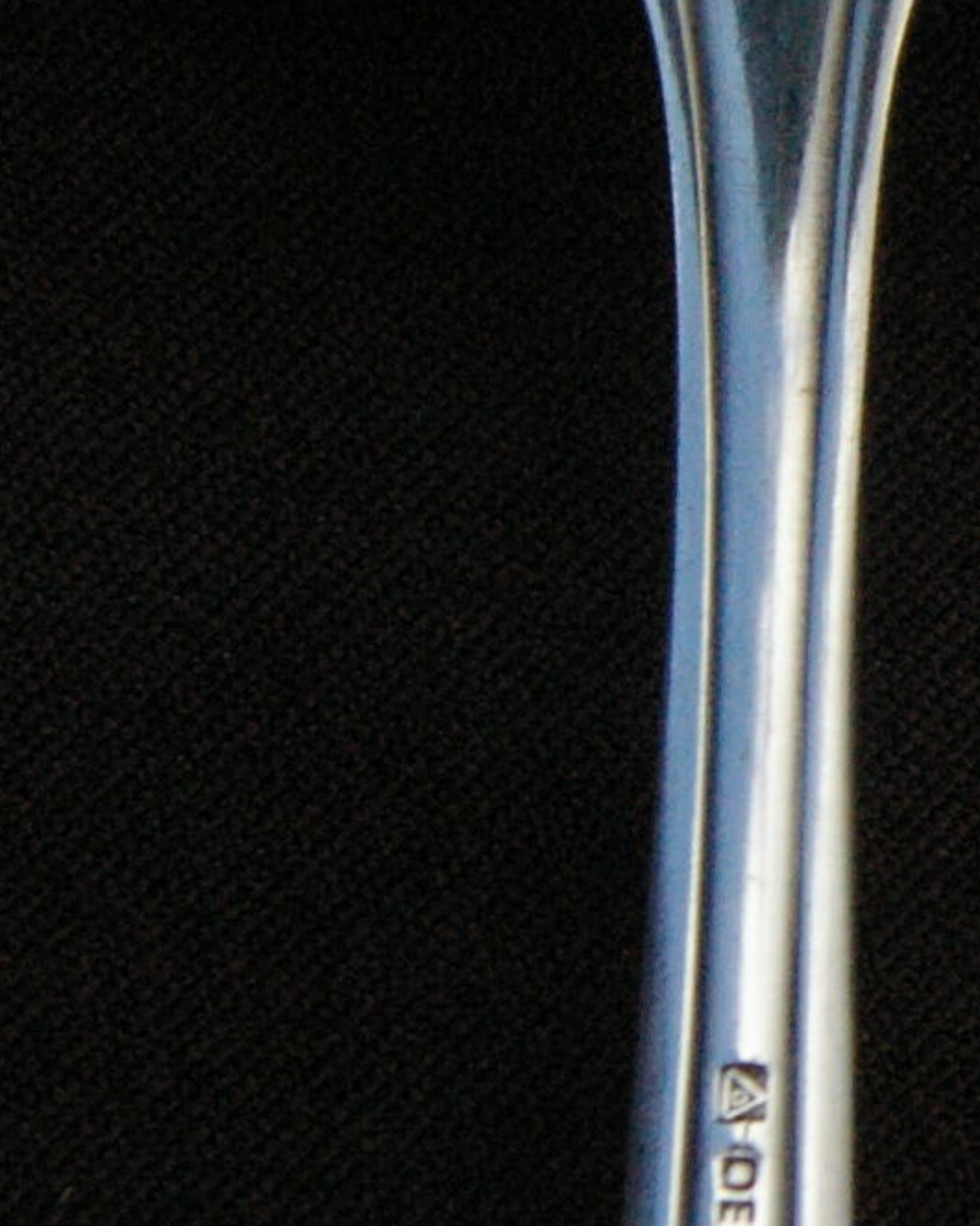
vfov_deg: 11.3
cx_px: 2605
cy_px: -449
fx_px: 6021
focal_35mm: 166
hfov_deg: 8.3
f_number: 8
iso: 1600
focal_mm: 26
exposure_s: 1/500
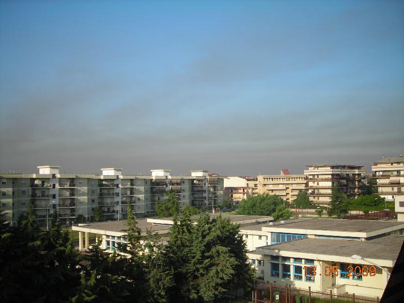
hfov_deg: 49.0
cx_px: 202
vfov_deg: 37.7
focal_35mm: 38
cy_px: 152
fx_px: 443
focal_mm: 6.3
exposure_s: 1/149
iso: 50
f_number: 6.4
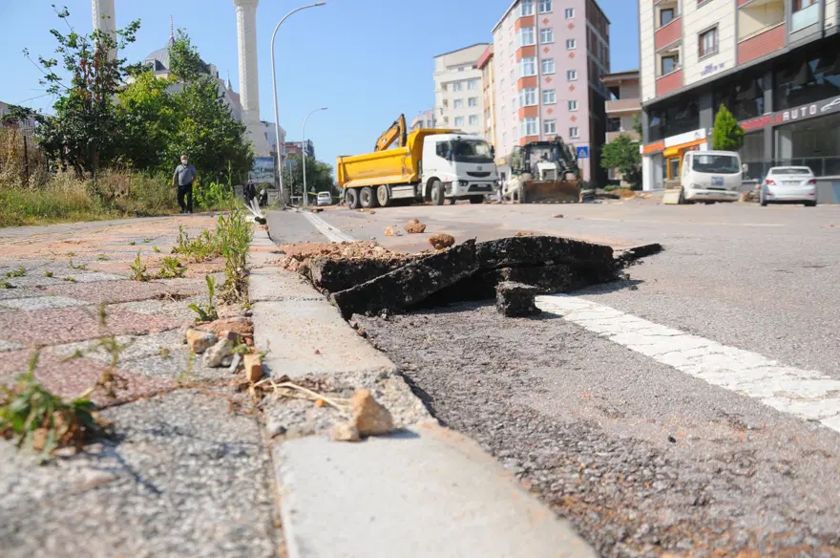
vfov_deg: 22.6
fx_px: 1398
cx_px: 420
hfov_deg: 33.4
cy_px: 279
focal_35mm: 60
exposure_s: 1/2000
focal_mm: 40
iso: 320
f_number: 5.6
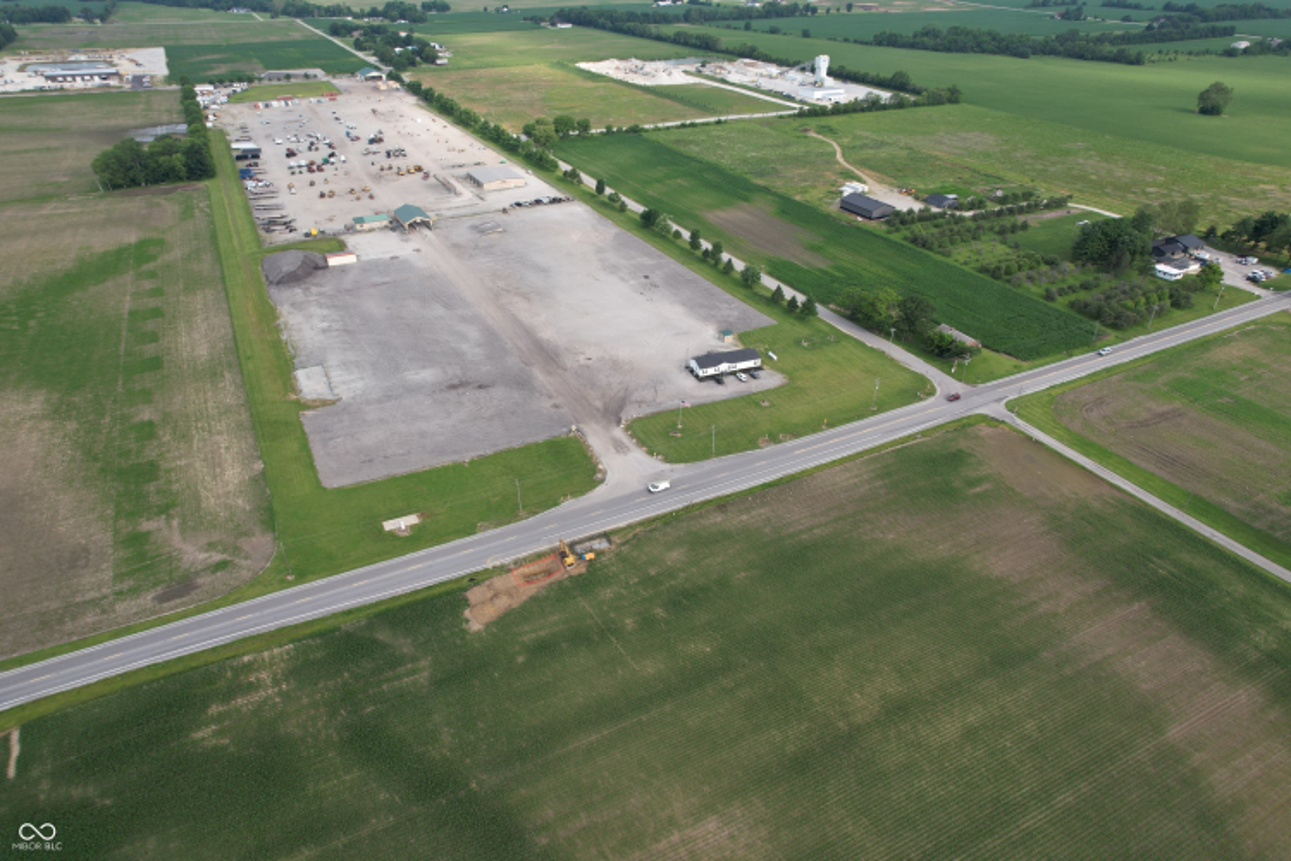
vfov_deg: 57.2
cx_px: 646
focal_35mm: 22
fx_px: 789
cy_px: 430
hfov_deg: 78.6
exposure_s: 1/725
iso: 100
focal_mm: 8.38
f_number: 2.8
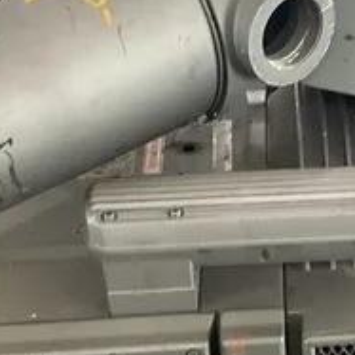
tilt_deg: -32.8
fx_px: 1195
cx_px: 387
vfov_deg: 16.9
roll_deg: +0.3
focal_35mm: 103
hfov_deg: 16.4
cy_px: 159
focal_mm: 3
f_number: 1.8
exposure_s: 1/60
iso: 250
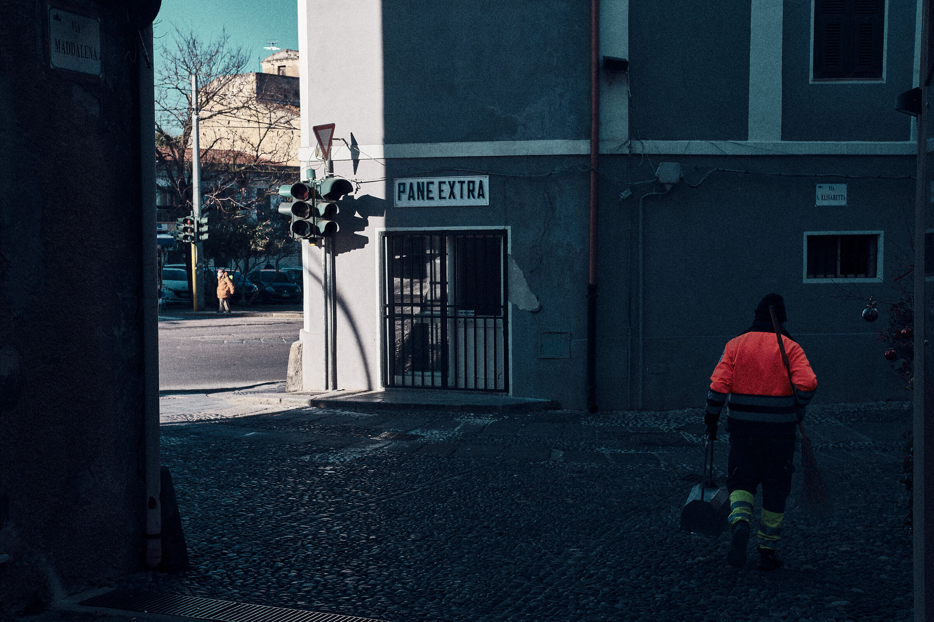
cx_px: 467
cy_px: 311
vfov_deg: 27.0
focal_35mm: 50
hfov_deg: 39.6
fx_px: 1297
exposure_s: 1/500
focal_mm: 33
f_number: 5.6
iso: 250
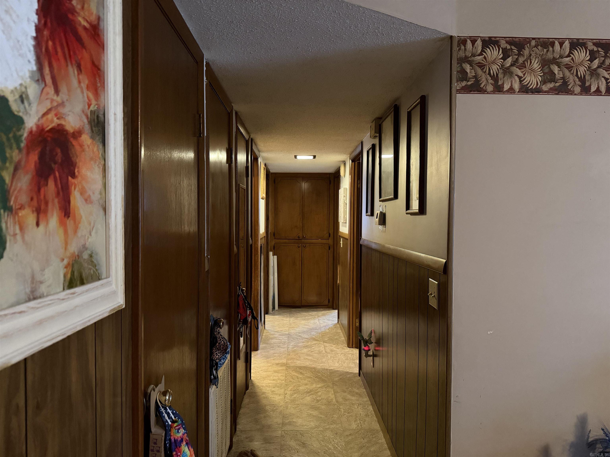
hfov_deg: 71.6
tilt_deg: -1.3
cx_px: 305
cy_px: 228
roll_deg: -0.3
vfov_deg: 56.8
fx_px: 423
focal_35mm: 24
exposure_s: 1/30
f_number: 1.78
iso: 1000
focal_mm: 6.76
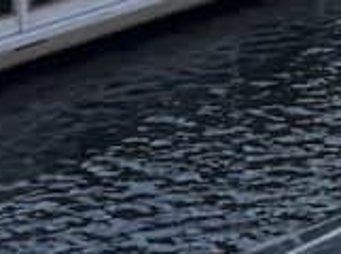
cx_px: 1036
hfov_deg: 9.8
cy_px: -373
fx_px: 1504
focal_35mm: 153
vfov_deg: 8.7
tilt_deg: -3.0
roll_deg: +1.1
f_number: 1.78
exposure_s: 1/3759
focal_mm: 6.76
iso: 80
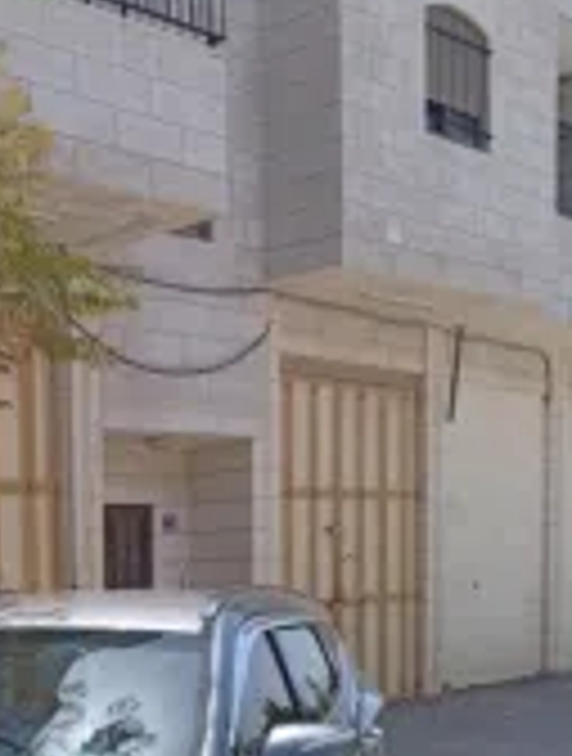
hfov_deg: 21.5
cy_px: 756
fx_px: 1403
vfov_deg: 28.3
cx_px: -99
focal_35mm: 64
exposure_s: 1/569
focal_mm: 3.98
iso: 50
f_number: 1.8
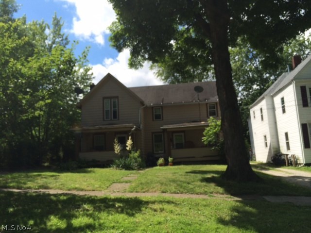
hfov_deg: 60.0
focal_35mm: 30
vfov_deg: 46.8
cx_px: 156
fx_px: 270
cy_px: 116
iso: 32
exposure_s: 1/1866
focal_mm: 4.12
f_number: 2.2
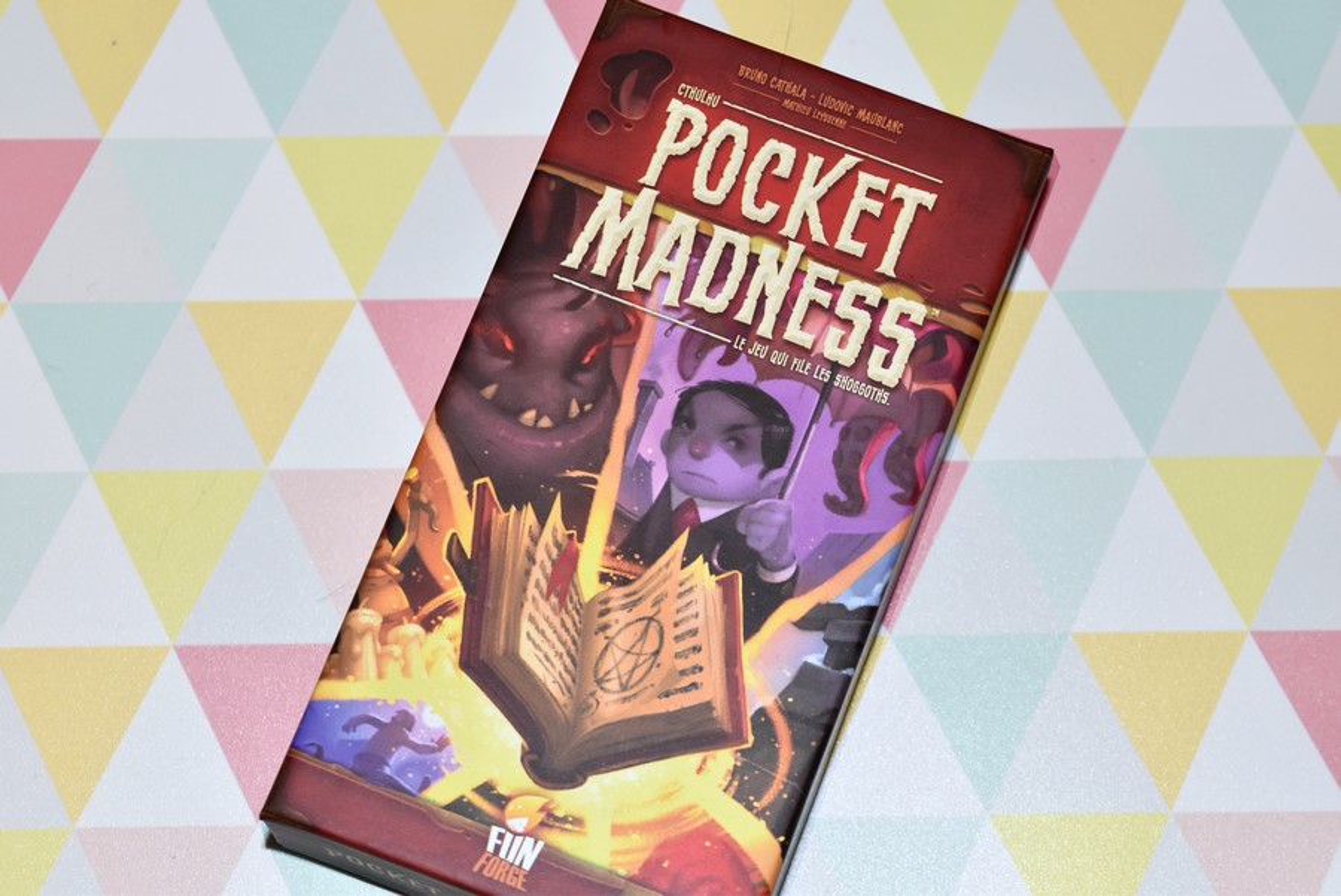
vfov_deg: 17.5
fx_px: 2908
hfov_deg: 26.0
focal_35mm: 78
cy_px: 448
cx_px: 670
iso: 800
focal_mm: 52
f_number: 5.6
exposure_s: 1/60
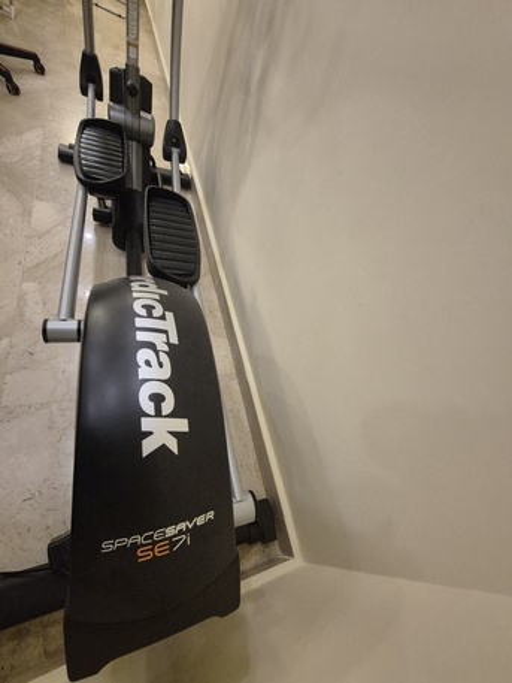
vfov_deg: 106.2
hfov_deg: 89.9
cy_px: 342
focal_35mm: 13
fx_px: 256
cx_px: 256
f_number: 2.2
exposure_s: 1/60.2
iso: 1250
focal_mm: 2.2
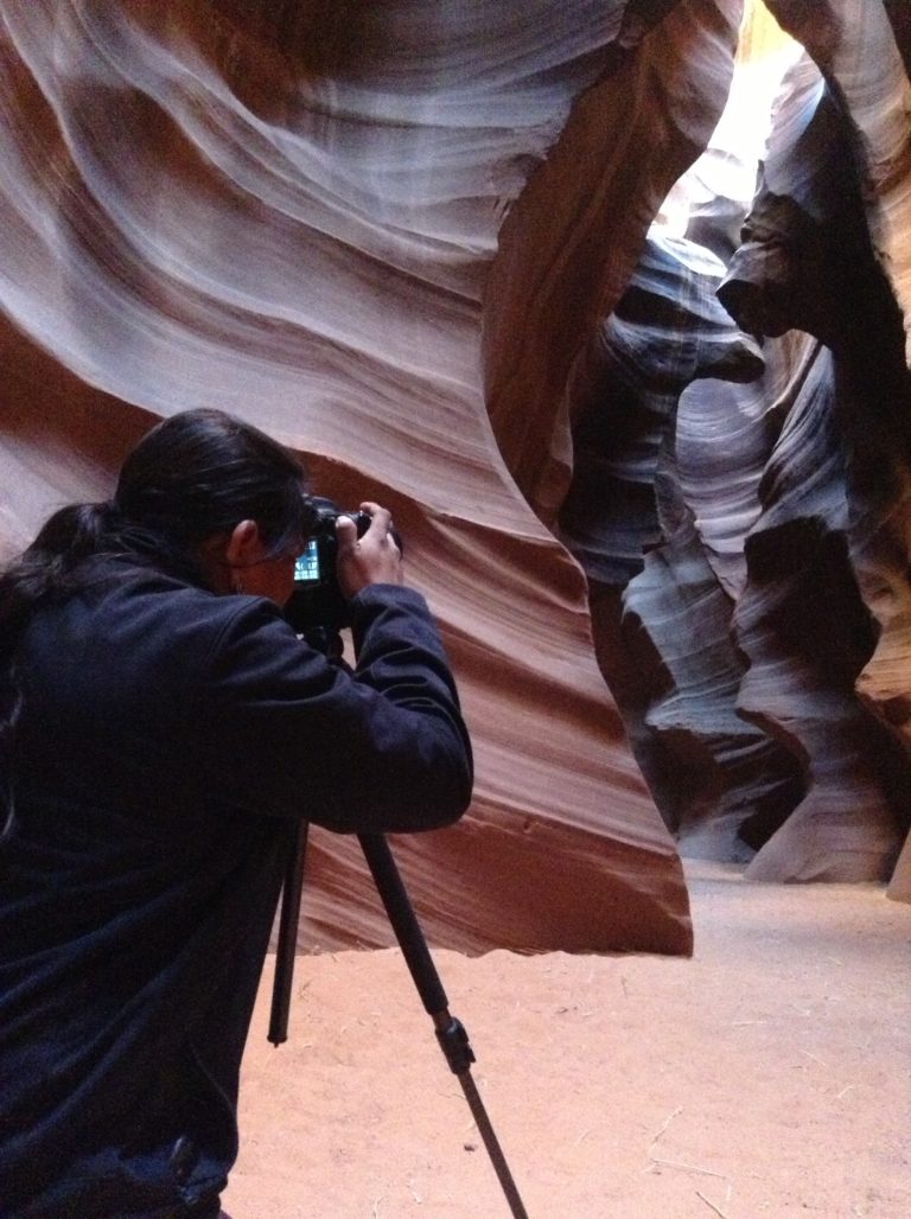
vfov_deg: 55.4
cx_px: 456
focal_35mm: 33
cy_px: 610
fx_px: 1161
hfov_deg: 42.8
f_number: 2.4
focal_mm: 3.3
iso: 640
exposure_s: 1/15
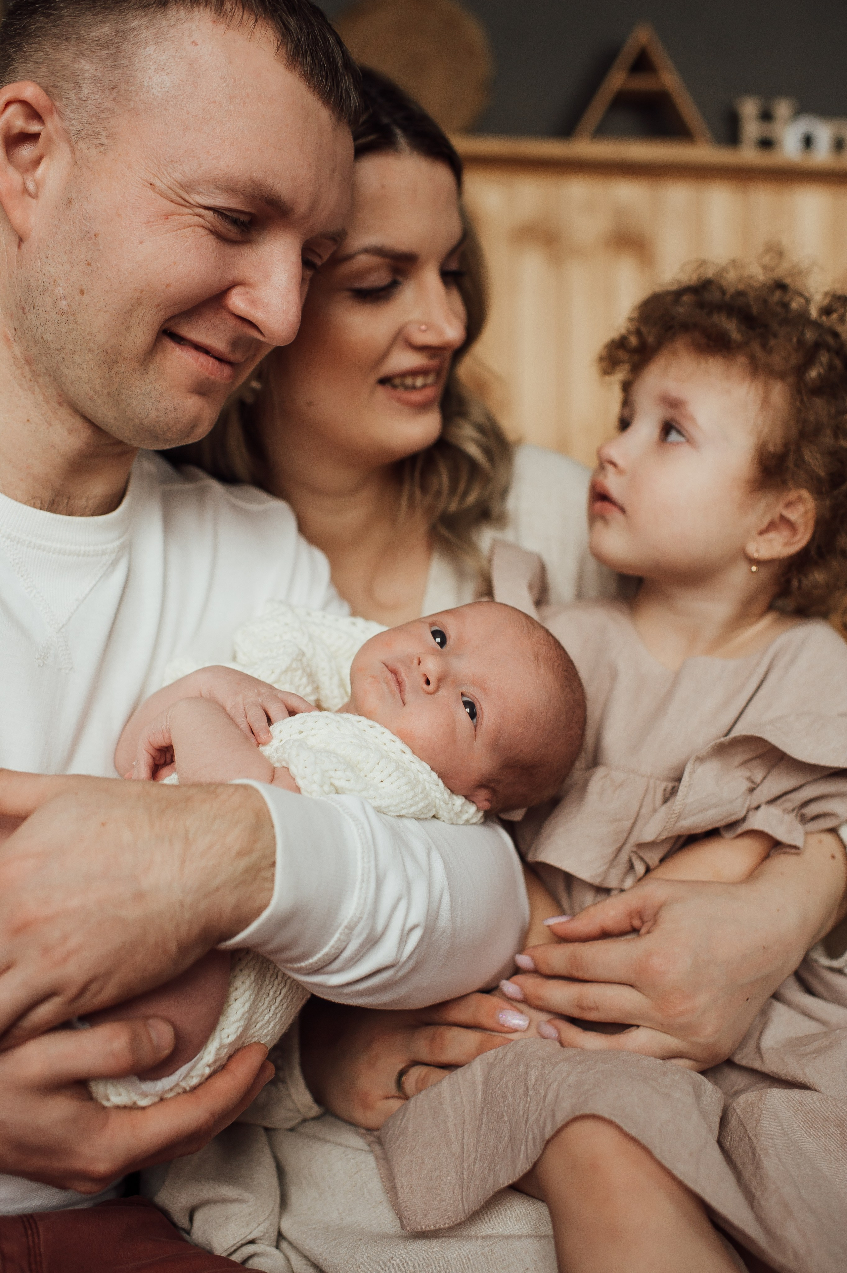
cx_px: 424
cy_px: 636
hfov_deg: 37.8
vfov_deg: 54.5
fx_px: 1237
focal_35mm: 35
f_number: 3.2
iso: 640
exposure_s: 1/250
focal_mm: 35
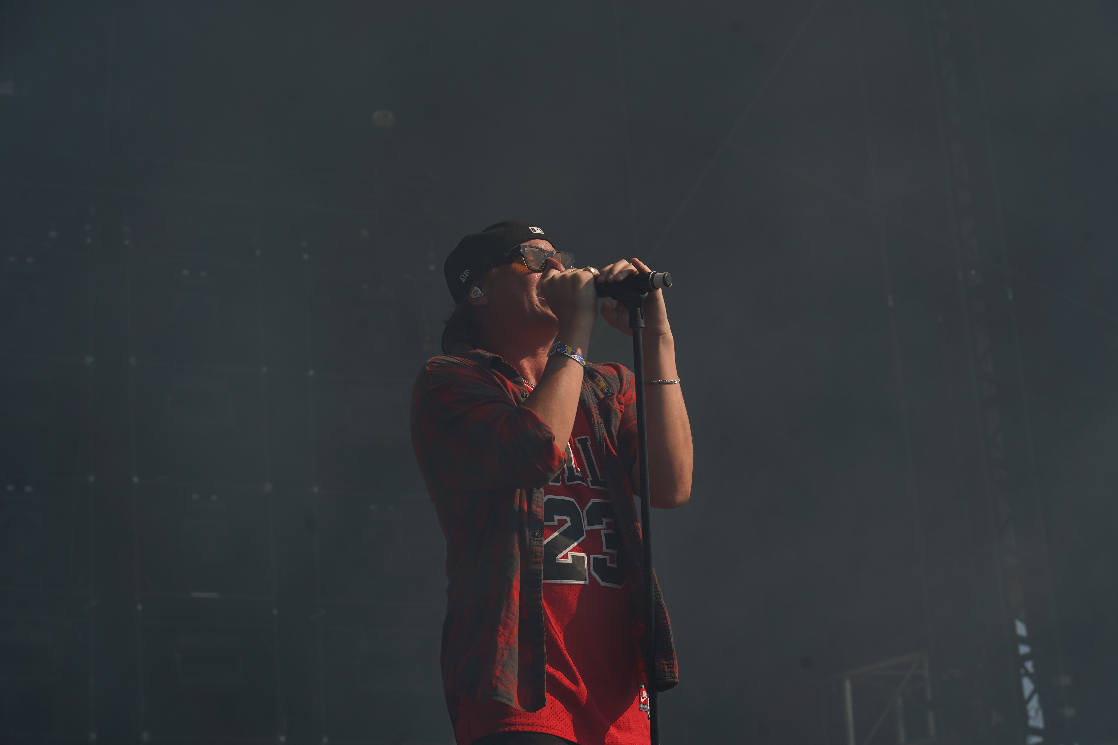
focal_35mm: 105
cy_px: 372
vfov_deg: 13.0
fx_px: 3261
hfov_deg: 19.5
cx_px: 559
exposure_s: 1/500
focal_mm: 105
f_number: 8
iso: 100
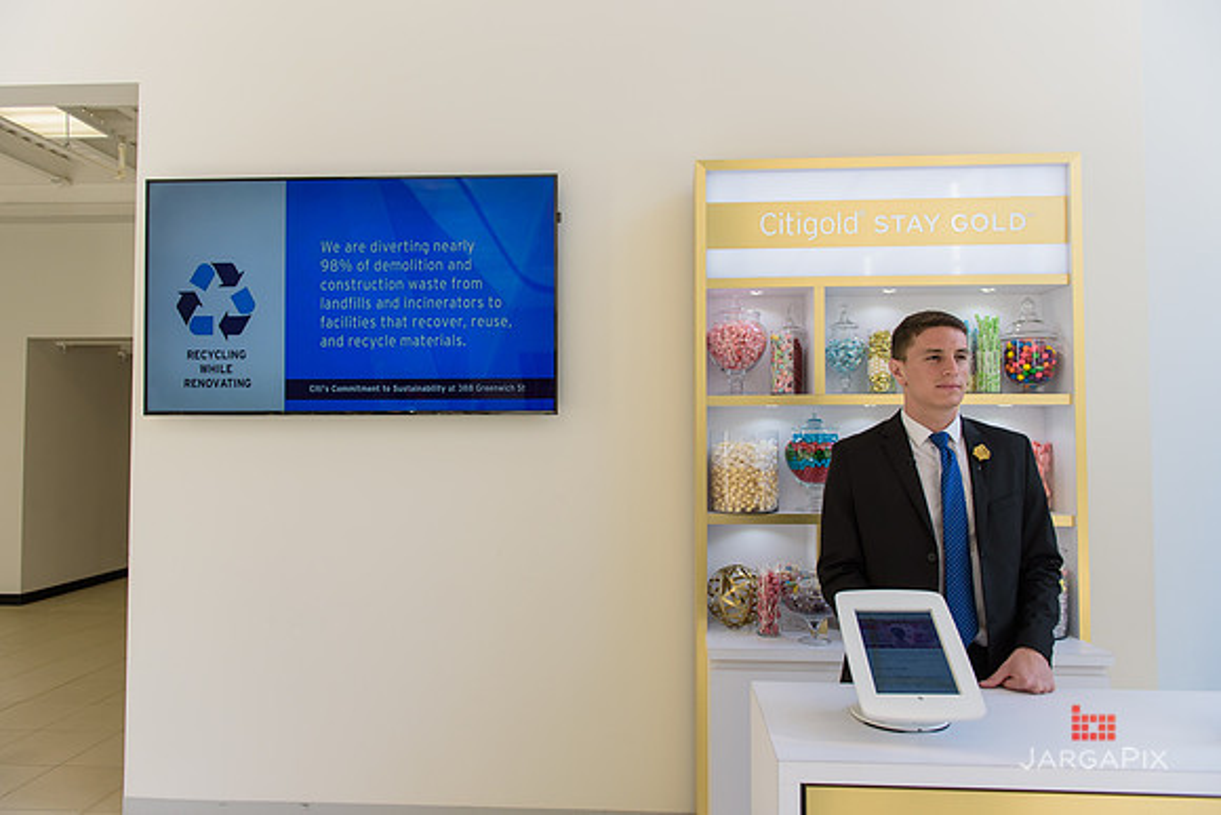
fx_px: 814
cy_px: 408
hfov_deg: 73.7
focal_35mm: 24
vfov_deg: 53.2
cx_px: 610
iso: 200
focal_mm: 24
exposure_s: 1/800
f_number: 3.2
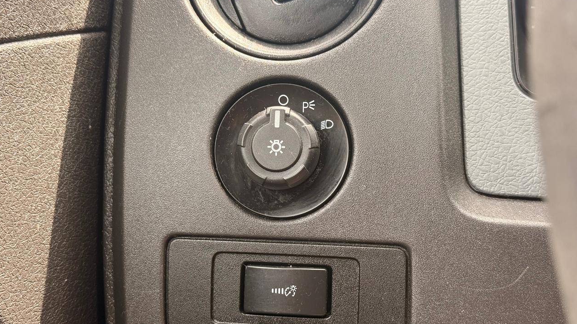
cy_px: 169
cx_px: 287
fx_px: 811
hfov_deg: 39.2
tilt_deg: -14.3
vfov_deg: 22.6
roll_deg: -0.4
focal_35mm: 53
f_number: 1.78
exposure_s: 1/175
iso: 80
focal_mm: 6.76
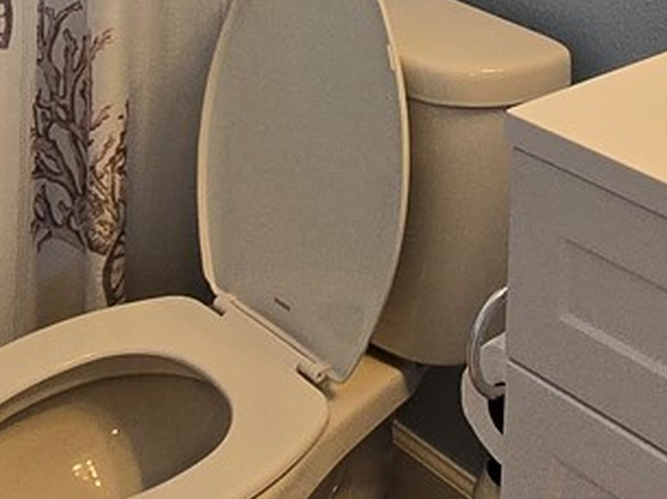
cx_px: 421
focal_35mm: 68
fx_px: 1309
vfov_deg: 18.0
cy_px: -351
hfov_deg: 28.5
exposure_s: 1/120
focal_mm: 2.2
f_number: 2.2
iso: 100
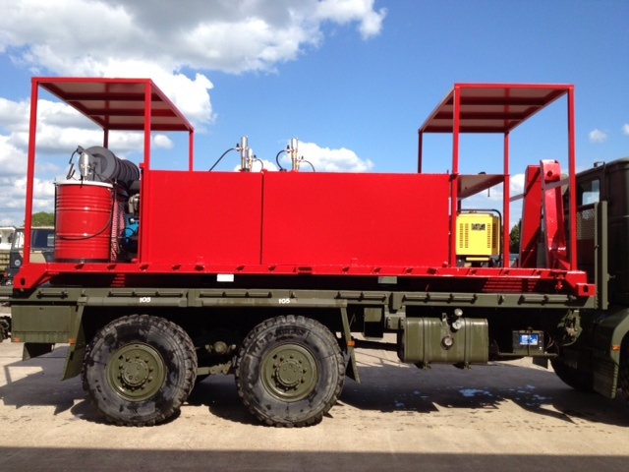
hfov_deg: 52.6
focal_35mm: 35
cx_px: 314
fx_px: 636
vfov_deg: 40.7
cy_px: 236
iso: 64
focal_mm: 4.28
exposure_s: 1/1284
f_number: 2.4
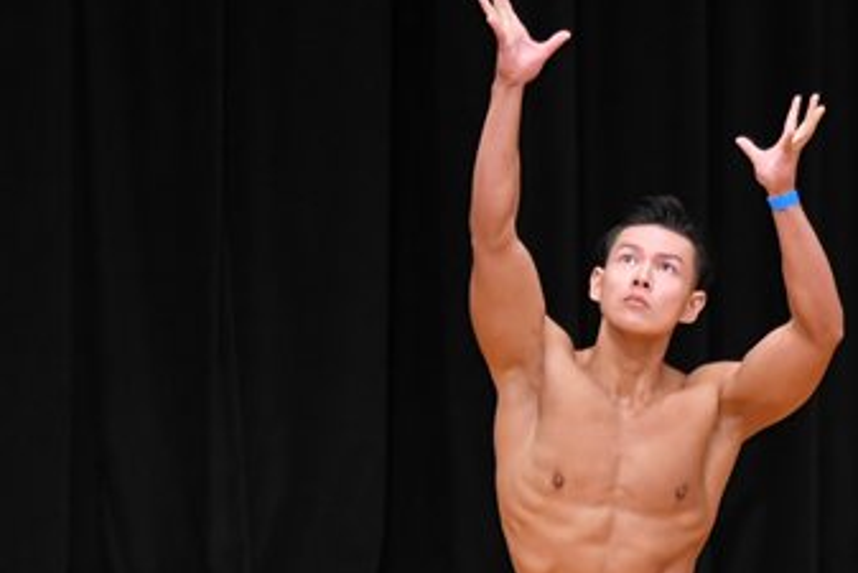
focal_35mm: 586
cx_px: 653
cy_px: 563
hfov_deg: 3.5
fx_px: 13972
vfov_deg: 2.3
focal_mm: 170
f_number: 5.6
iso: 3200
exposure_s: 1/400
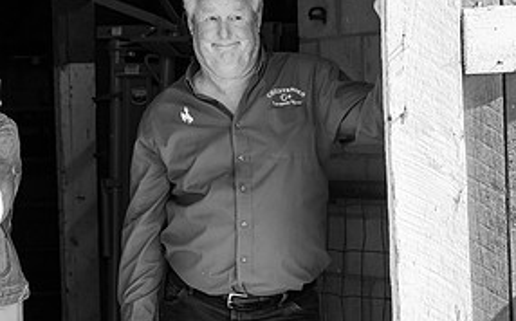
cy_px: 169
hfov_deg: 11.8
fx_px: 2472
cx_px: 32
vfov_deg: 7.4
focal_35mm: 176
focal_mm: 85
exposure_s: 1/500
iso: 800
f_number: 9
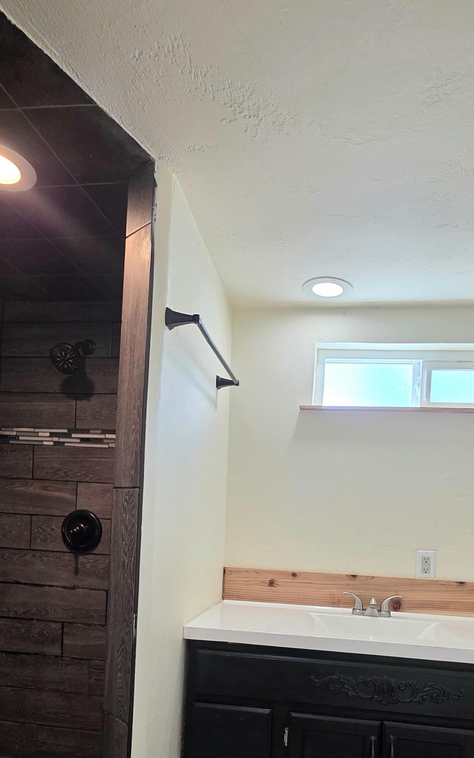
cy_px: 518
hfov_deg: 54.8
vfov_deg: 76.6
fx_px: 455
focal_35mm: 22
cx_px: 273
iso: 64
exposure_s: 1/55.2
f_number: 1.9
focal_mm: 2.2
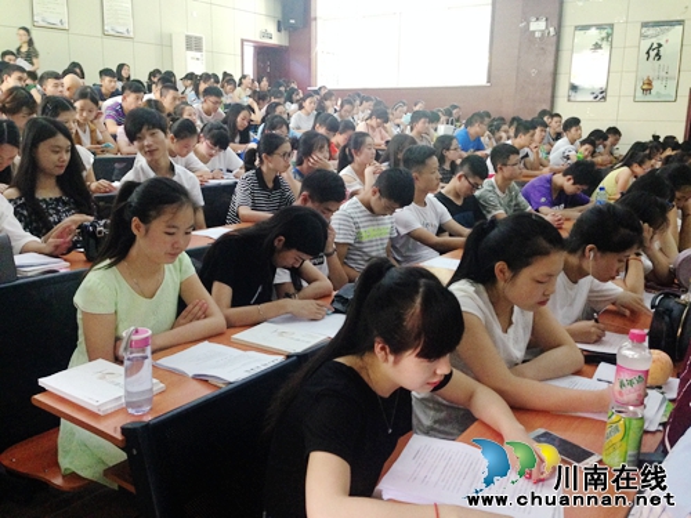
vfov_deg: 42.9
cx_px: 346
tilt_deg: -12.5
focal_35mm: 33
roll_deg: -0.8
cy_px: 259
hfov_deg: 55.4
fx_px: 659
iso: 400
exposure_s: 1/20
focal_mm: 4.12
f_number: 2.4
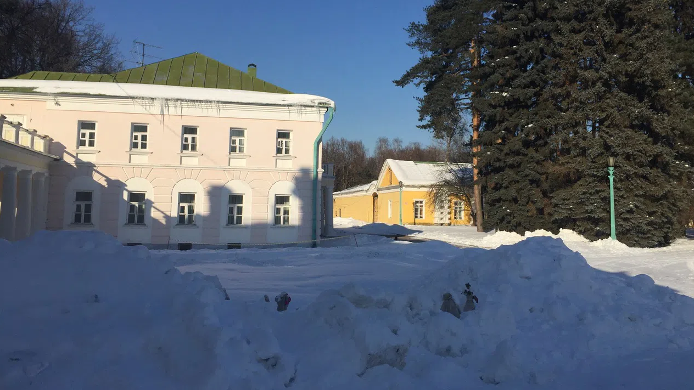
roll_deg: -0.5
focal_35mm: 32
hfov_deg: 61.0
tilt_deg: +2.9
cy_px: 158
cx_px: 346
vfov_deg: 36.6
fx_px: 589
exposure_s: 1/4405
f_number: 2.2
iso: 32
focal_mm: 4.15
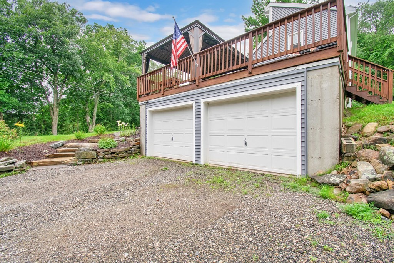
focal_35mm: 15
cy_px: 132
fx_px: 164
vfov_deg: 77.3
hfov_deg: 100.4
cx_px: 197
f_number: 6.3
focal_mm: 10
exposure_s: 1/200
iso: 200
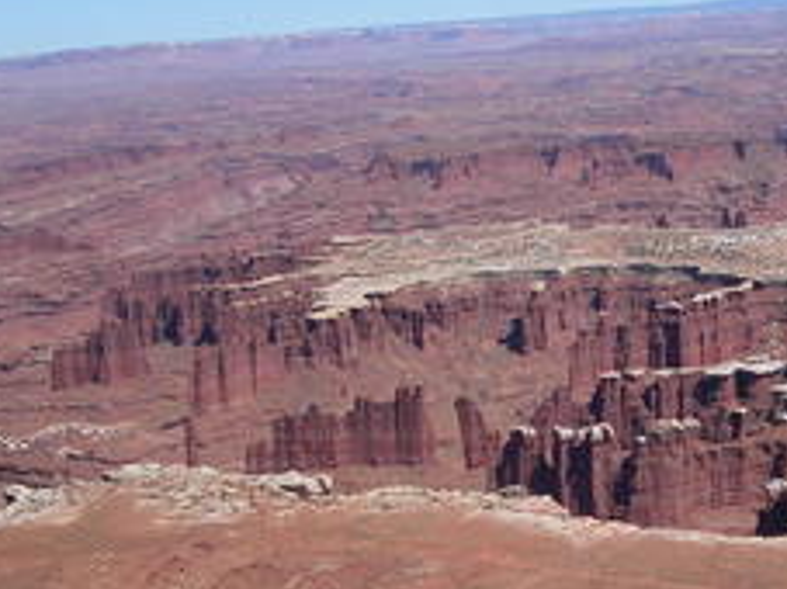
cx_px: 617
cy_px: 423
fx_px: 1522
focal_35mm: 67
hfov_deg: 28.4
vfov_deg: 21.8
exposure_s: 1/350
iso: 100
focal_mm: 7.8
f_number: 8
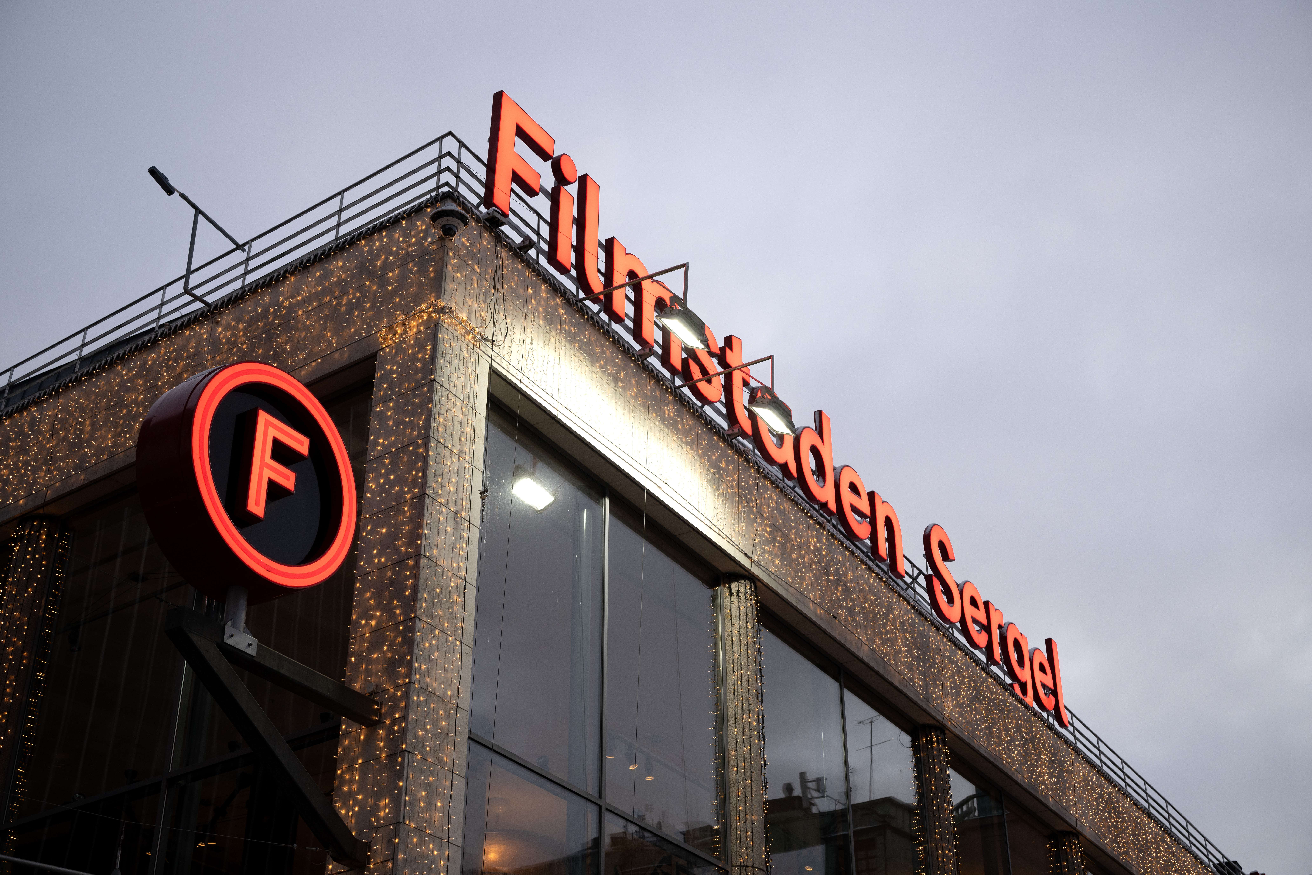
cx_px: 656
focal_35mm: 44
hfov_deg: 44.5
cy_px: 438
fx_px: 1603
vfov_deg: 30.5
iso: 360
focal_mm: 44
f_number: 4
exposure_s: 1/125
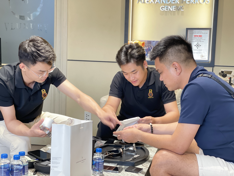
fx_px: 433
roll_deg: -1.7
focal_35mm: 64
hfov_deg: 30.3
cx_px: 117
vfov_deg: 22.9
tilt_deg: -5.4
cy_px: 88
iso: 250
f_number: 2.2
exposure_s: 1/40
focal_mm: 7.5
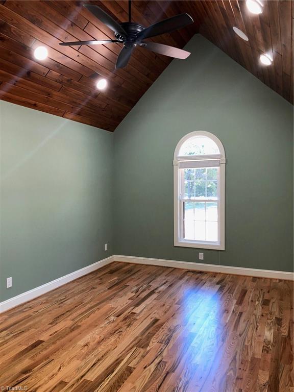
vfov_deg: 63.4
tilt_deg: -1.4
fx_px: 317
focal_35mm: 28
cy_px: 196
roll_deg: +1.7
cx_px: 147
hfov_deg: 49.7
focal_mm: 3.99
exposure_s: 1/17
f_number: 1.8
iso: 40
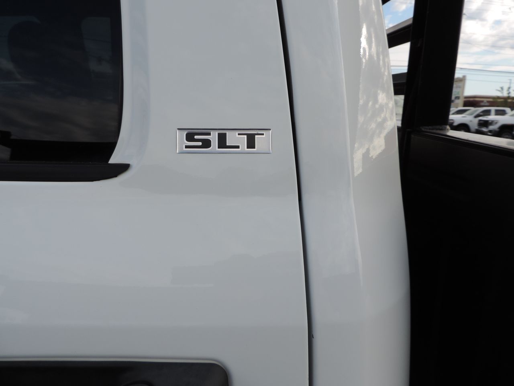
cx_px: 257
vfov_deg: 56.8
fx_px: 356
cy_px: 193
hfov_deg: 71.6
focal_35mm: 24
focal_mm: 4.3
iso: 80
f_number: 3
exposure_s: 1/800
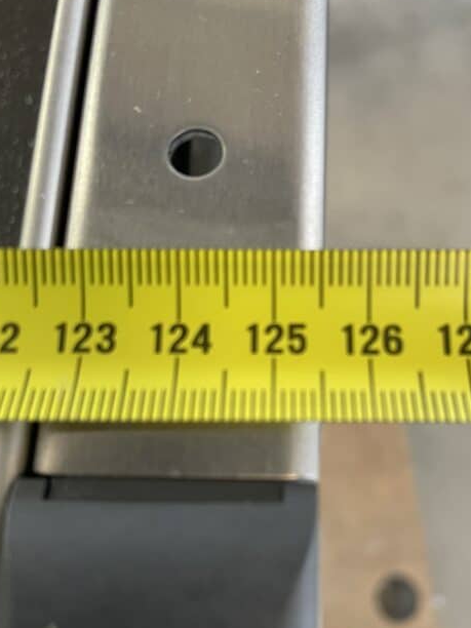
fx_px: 617
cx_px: 277
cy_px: 380
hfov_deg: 41.6
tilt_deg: -74.5
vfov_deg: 53.5
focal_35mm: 34
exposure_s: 1/50
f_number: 1.6
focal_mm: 4.2
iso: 100
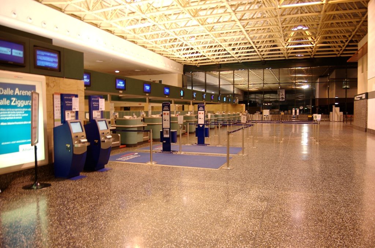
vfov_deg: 47.7
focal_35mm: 27
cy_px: 124
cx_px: 188
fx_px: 281
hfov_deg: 67.5
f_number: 3.5
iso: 400
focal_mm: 18
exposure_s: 1/15
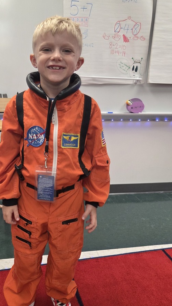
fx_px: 235
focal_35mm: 29
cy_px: 153
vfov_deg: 66.1
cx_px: 59
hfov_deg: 39.8
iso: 250
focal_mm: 5.4
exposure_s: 1/120
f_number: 1.8
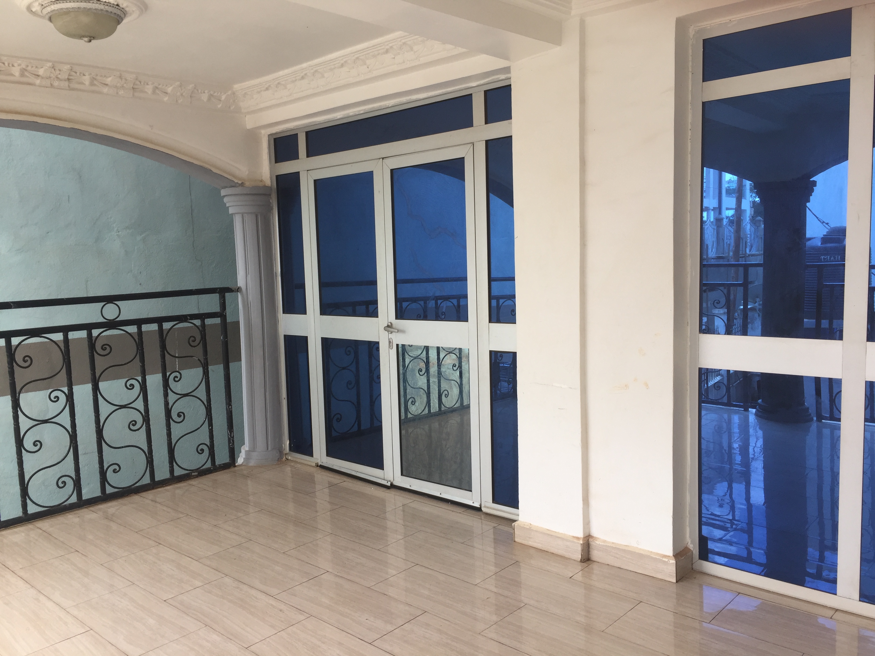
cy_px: 328
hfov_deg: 61.7
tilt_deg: -5.3
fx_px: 733
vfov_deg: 48.2
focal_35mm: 29
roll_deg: +1.2
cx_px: 438
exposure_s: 1/123
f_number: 2.2
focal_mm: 4.15
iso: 32
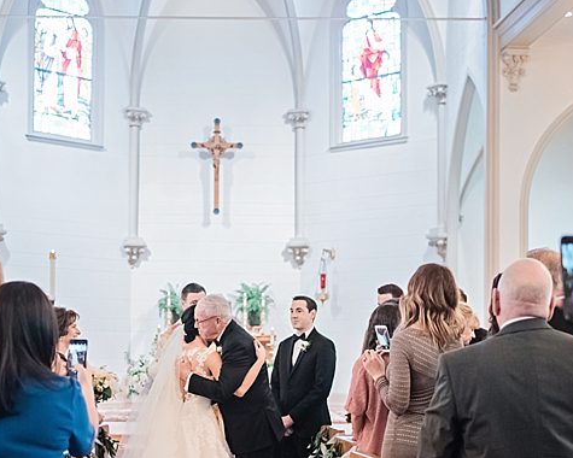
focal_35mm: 65
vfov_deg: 23.4
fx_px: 1102
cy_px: 318
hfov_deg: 29.0
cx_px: 222
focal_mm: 35
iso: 1250
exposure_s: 1/125
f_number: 2
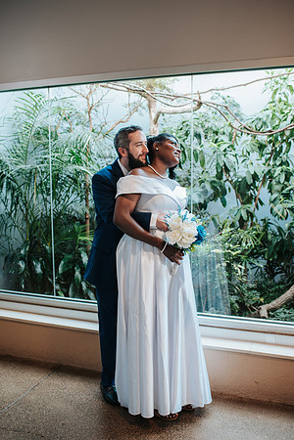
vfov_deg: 54.4
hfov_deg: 37.9
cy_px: 220
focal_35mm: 35
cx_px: 147
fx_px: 429
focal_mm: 35
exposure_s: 1/160
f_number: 2.8
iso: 500
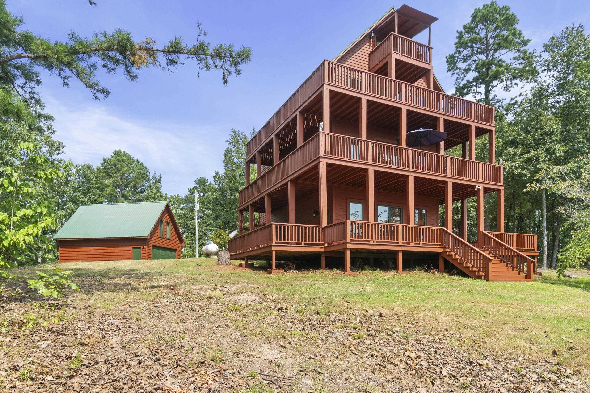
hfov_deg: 81.2
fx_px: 344
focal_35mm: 21
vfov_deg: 59.5
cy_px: 196
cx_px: 295
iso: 250
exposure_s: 1/80
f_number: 9
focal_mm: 14
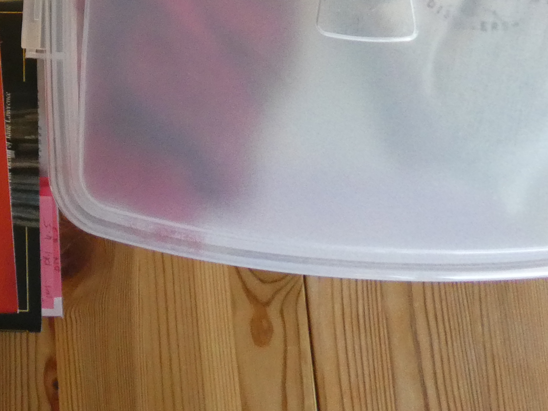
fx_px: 1156
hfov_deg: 24.0
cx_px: -128
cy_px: -182
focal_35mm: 73
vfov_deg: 18.2
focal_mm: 4.3
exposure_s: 1/60
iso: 500
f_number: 3.3
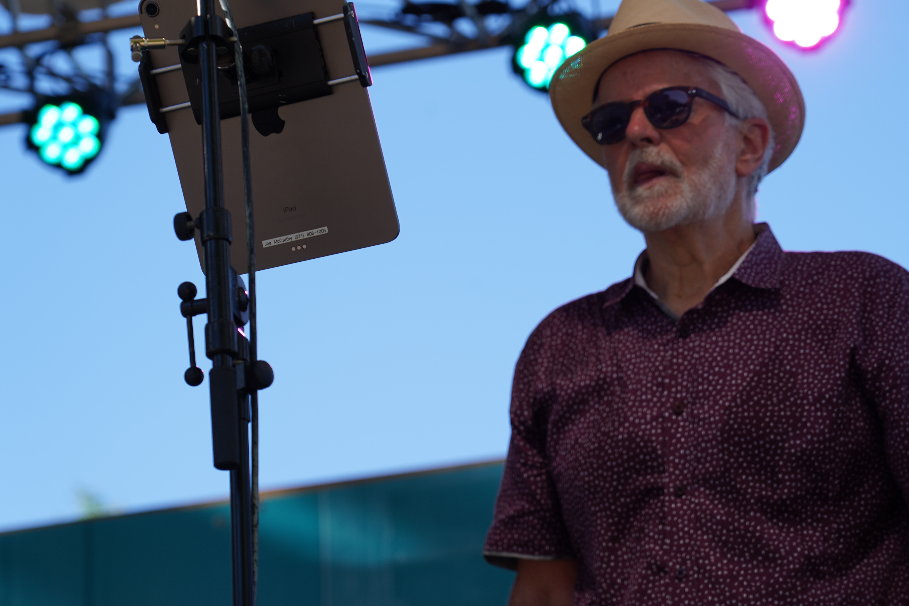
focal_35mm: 128
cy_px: 325
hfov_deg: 16.0
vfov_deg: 10.7
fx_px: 3232
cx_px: 552
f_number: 5.6
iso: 100
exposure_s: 1/160
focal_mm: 105
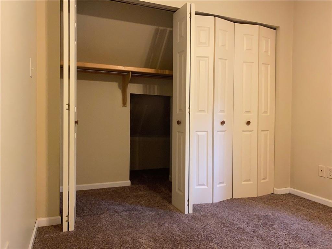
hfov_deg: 67.3
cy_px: 124
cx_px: 166
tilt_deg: +0.4
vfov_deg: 53.1
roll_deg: -0.8
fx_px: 249
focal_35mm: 26
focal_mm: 4.25
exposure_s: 1/40
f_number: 1.8
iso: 400
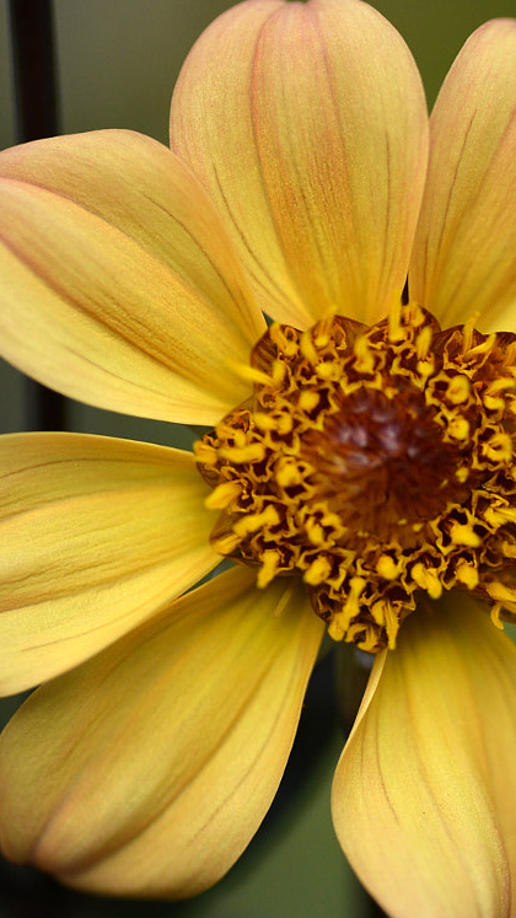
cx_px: 575
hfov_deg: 6.0
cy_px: 516
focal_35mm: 202
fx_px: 4915
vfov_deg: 10.7
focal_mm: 90
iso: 200
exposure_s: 1/3000
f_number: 3.8
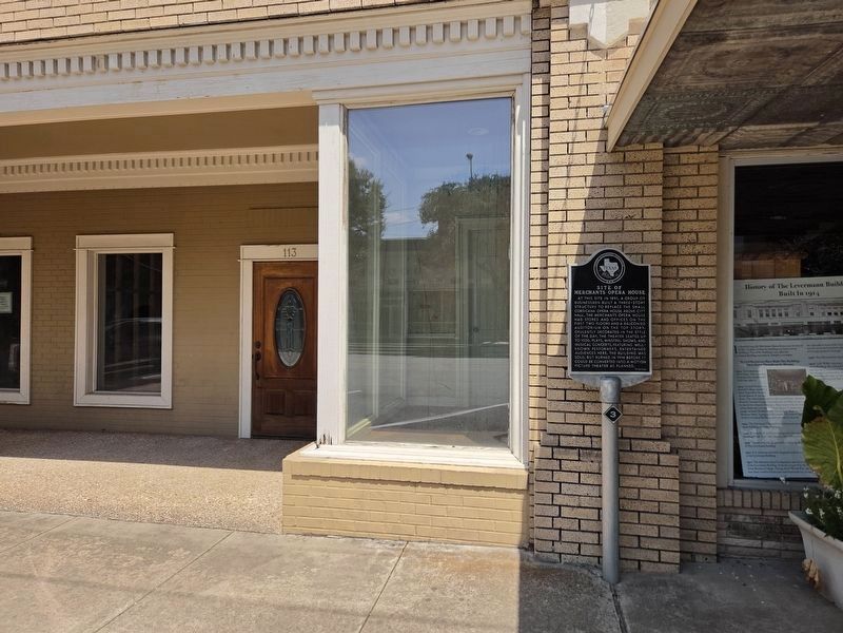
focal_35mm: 23
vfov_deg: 58.9
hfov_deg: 73.9
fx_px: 560
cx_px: 422
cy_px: 316
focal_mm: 5.4
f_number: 1.8
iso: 80
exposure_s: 1/4558
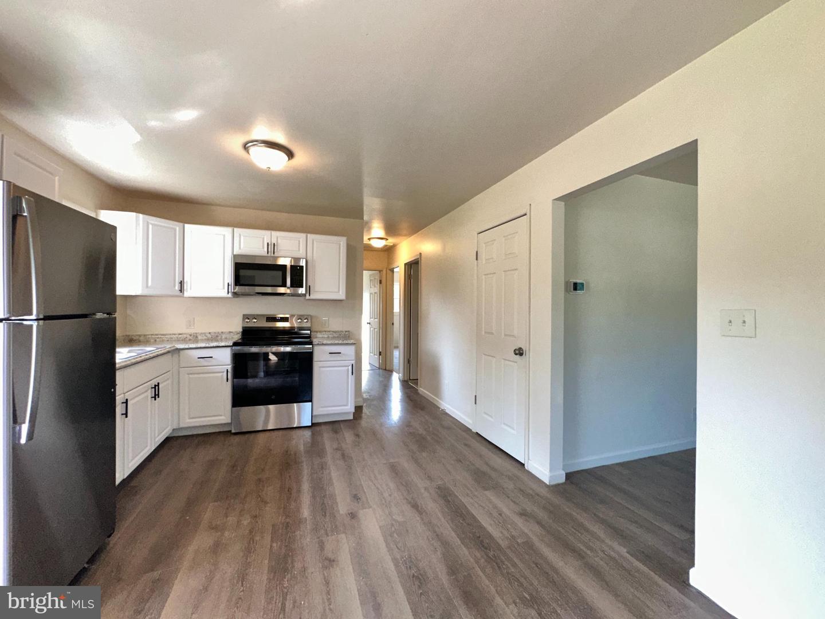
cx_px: 412
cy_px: 310
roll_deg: -0.5
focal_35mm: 14
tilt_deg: -0.3
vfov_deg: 85.7
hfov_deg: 102.1
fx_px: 334
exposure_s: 1/120
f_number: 2.2
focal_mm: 2.22
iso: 320
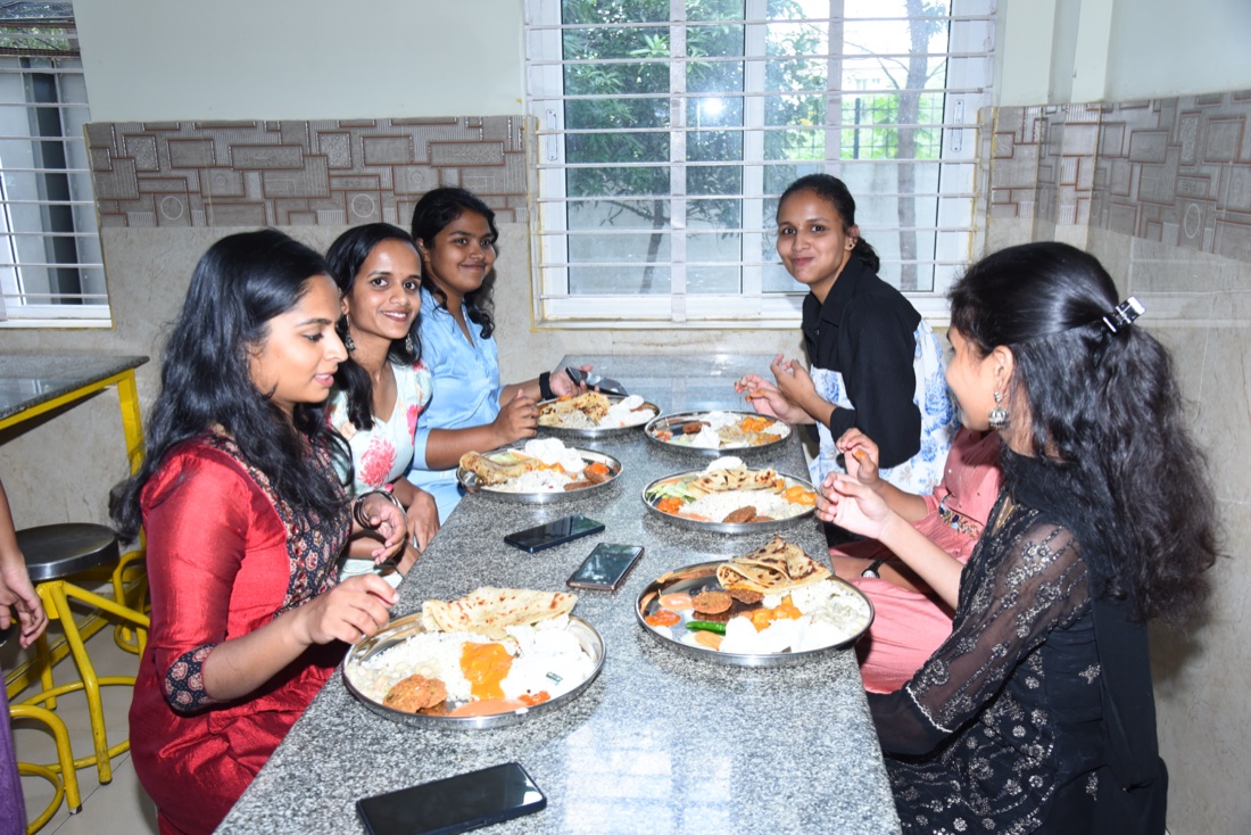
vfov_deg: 42.3
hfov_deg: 60.3
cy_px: 418
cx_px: 626
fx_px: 1077
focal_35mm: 31
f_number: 5
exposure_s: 1/125
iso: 1000
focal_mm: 31
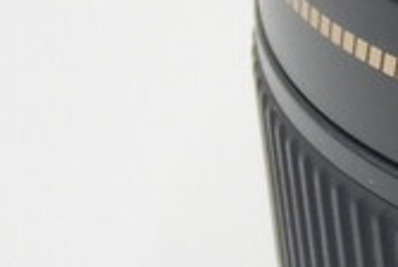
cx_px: 827
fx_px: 3057
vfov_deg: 5.0
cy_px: 284
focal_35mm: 276
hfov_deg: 7.1
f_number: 4.2
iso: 140
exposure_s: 1/30
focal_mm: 6.6
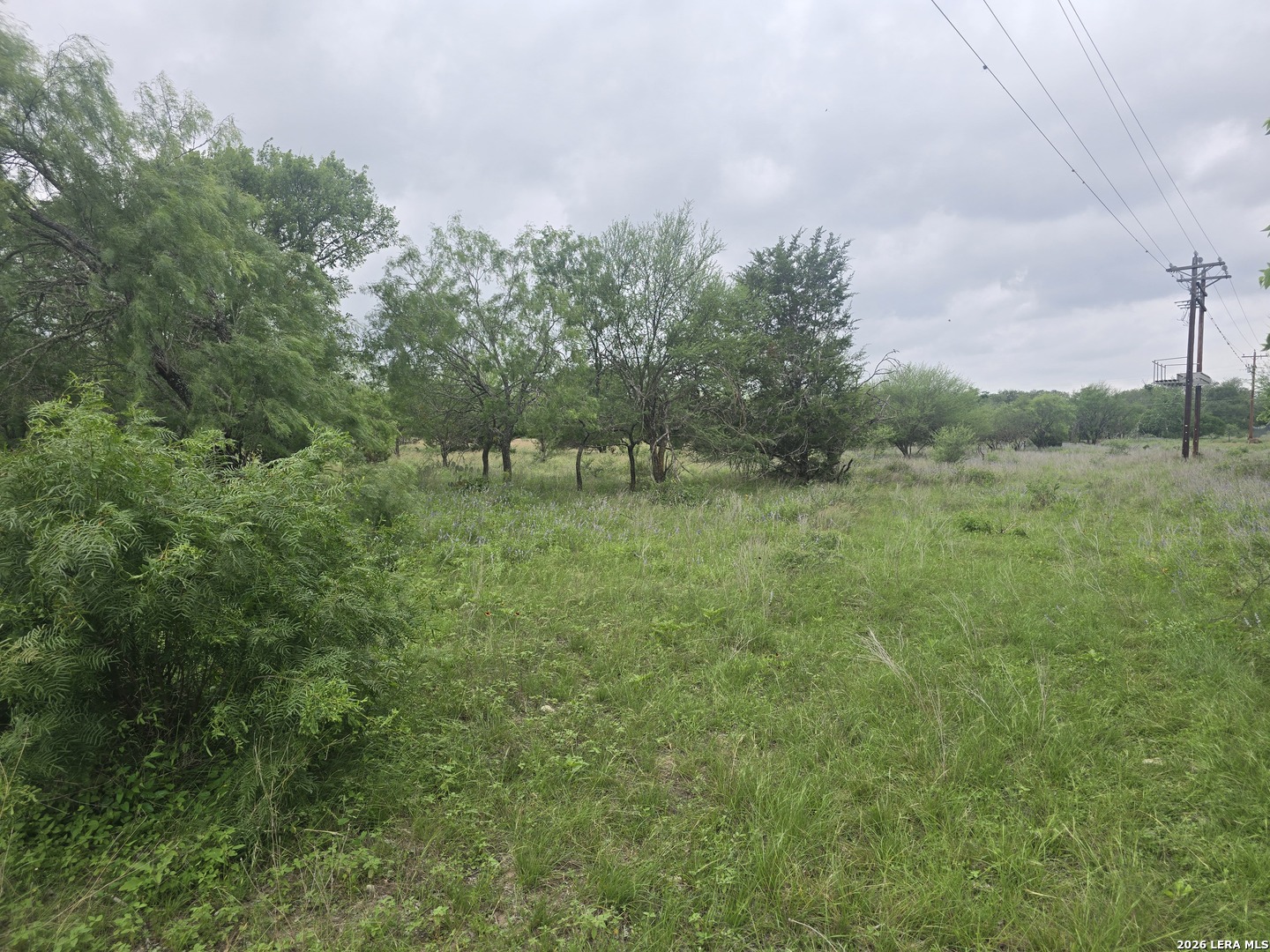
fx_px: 844
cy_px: 476
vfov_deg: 58.9
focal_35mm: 23
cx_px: 635
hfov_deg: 73.9
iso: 12
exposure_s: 1/280
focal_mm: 6.3
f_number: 1.7
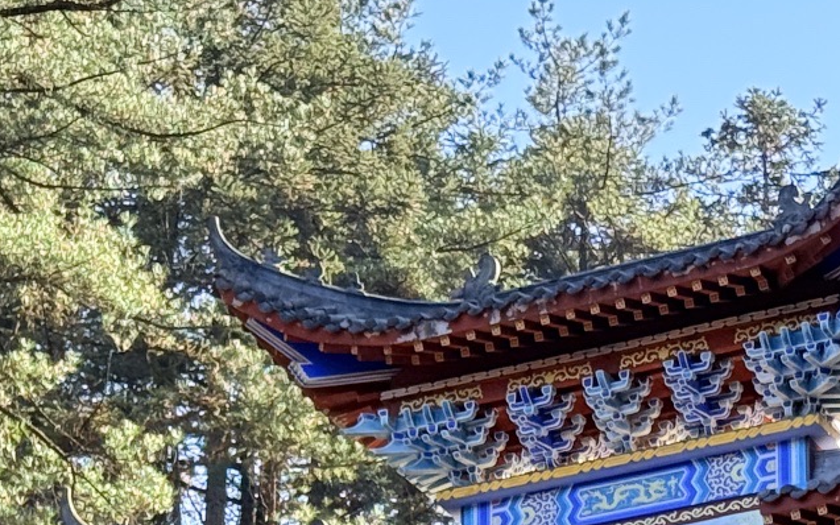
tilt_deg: +22.4
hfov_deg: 13.0
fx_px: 3685
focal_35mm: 161
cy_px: 641
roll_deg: +0.1
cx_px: 584
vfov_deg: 8.1
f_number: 1.78
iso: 64
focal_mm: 6.76
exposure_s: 1/951
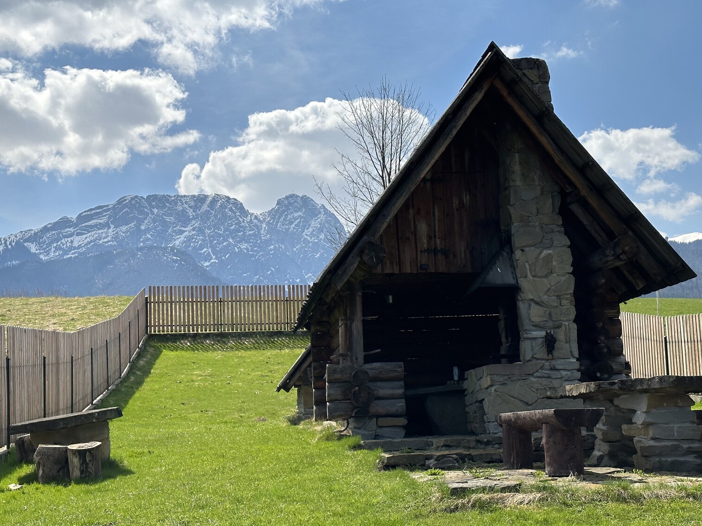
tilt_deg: +8.0
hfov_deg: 37.5
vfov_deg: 28.5
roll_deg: +2.9
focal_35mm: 51
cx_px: 356
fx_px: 1034
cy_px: 275
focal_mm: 6.86
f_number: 1.78
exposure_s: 1/7092
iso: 64
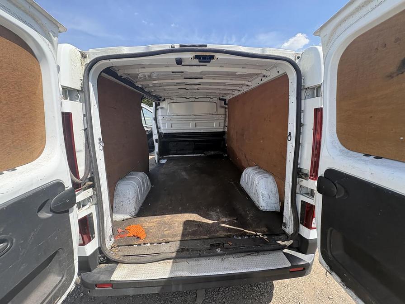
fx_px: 164
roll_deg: -2.2
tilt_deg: -19.3
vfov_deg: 85.7
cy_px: 152
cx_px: 202
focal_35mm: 14
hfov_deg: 102.1
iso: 64
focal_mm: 2.22
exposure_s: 1/312
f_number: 2.2
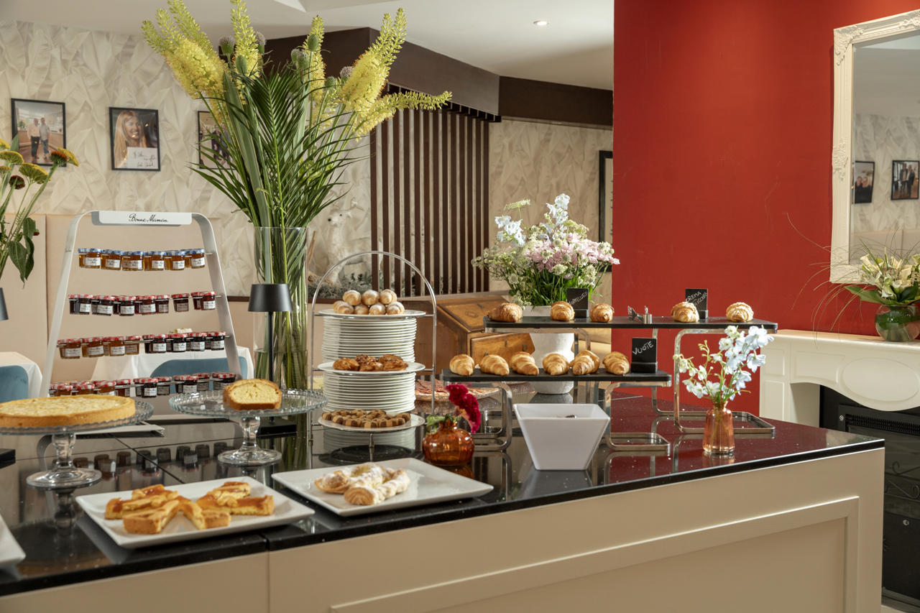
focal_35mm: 38
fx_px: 963
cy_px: 306
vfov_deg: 35.3
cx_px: 460
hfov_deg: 51.1
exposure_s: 1/80
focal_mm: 37.7
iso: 640
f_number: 5
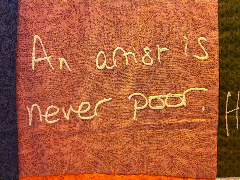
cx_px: 120
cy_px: 90
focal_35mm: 35
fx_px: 242
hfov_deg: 52.7
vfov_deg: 40.6
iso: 160
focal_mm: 3.85
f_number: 2.8
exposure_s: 1/15
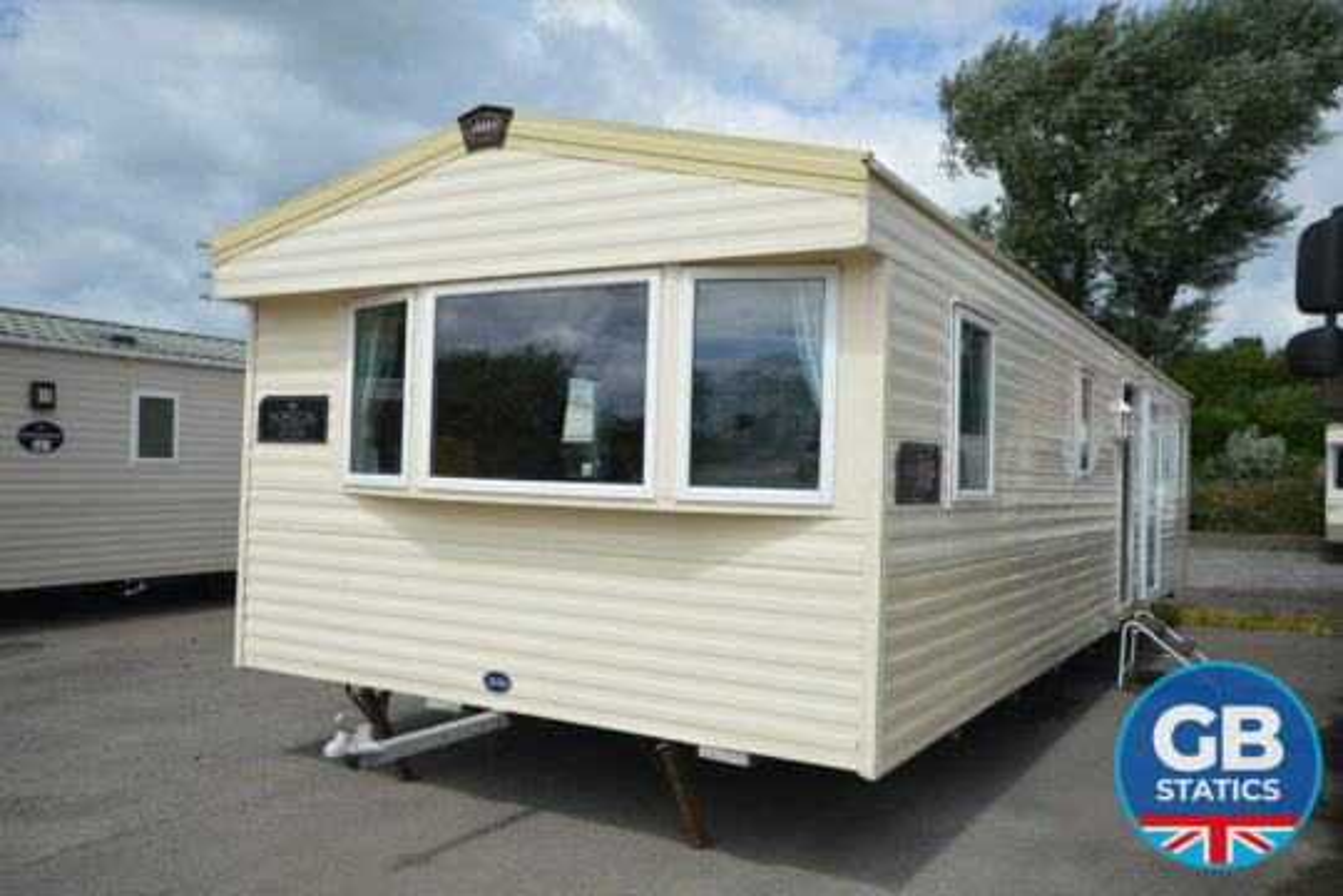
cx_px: 672
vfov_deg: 43.6
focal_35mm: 30
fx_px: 1119
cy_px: 448
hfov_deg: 61.9
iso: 100
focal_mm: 20
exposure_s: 1/250
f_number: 8
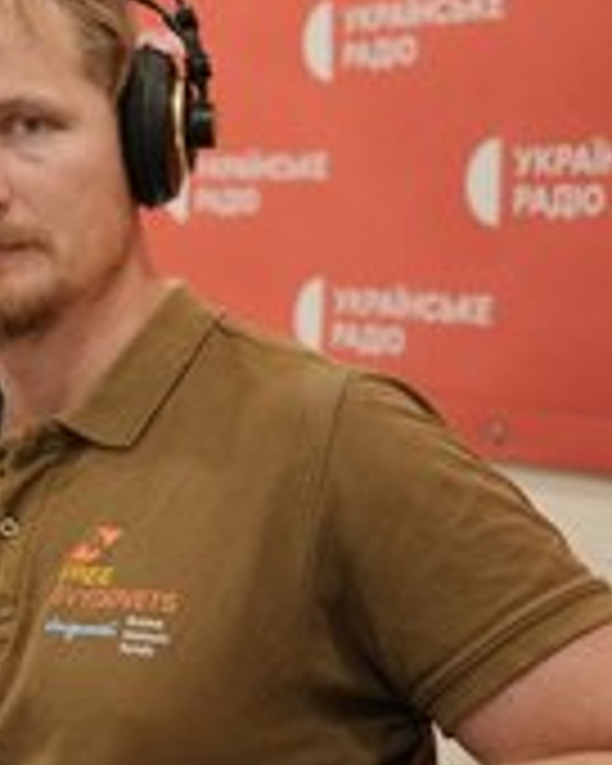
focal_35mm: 95
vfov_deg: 20.2
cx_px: -207
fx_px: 2151
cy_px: 362
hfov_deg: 15.3
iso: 1250
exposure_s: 1/160
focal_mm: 43
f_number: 2.8
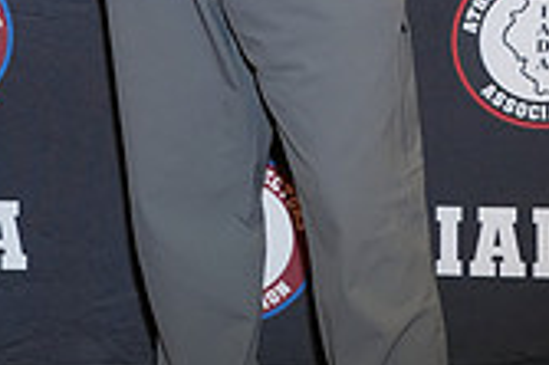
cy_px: -362
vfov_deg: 8.1
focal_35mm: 162
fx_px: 2468
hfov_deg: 12.6
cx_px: 79
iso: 4000
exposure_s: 1/80
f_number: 8
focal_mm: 60
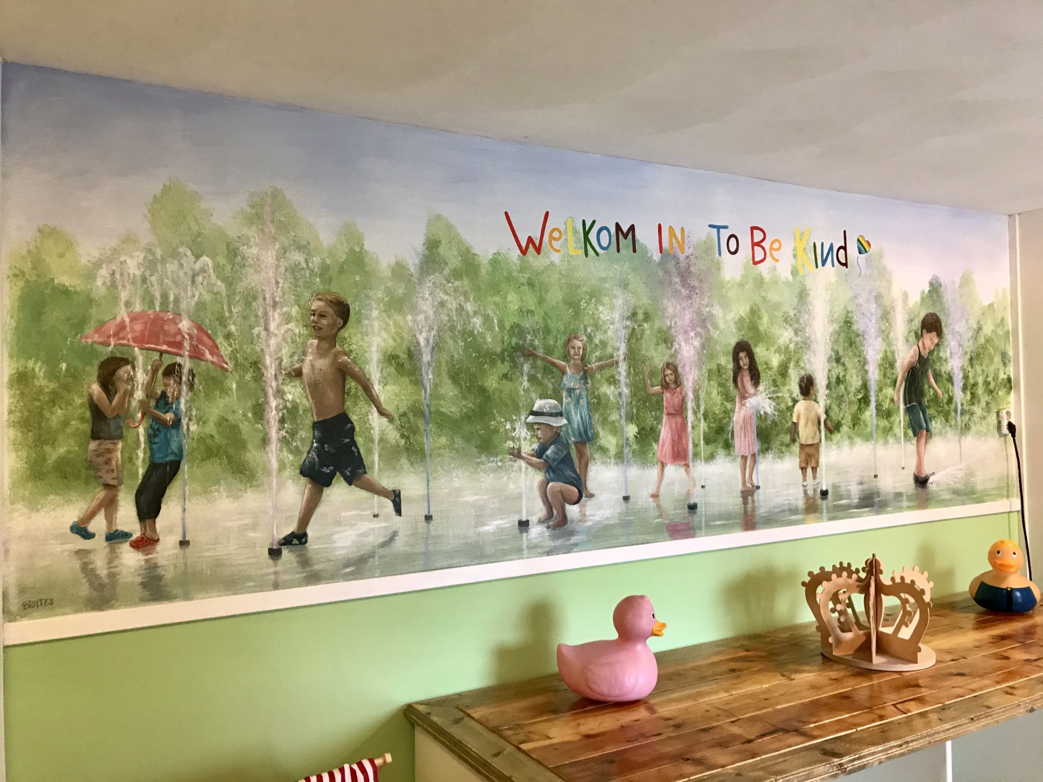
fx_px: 844
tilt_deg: +1.7
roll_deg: +1.3
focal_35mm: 28
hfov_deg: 63.4
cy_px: 391
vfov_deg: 49.7
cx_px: 522
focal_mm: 3.99
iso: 40
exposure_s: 1/25
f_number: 1.8
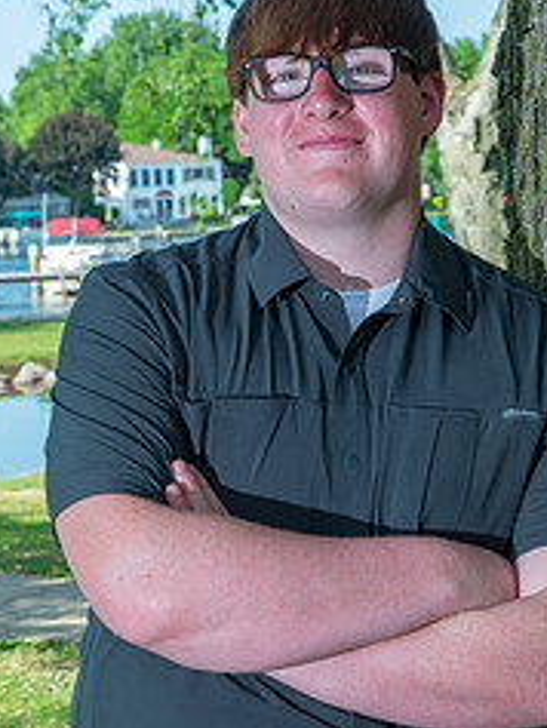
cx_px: 227
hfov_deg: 13.1
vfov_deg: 17.4
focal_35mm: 113
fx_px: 2379
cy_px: 461
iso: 320
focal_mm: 62
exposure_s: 1/160
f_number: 11
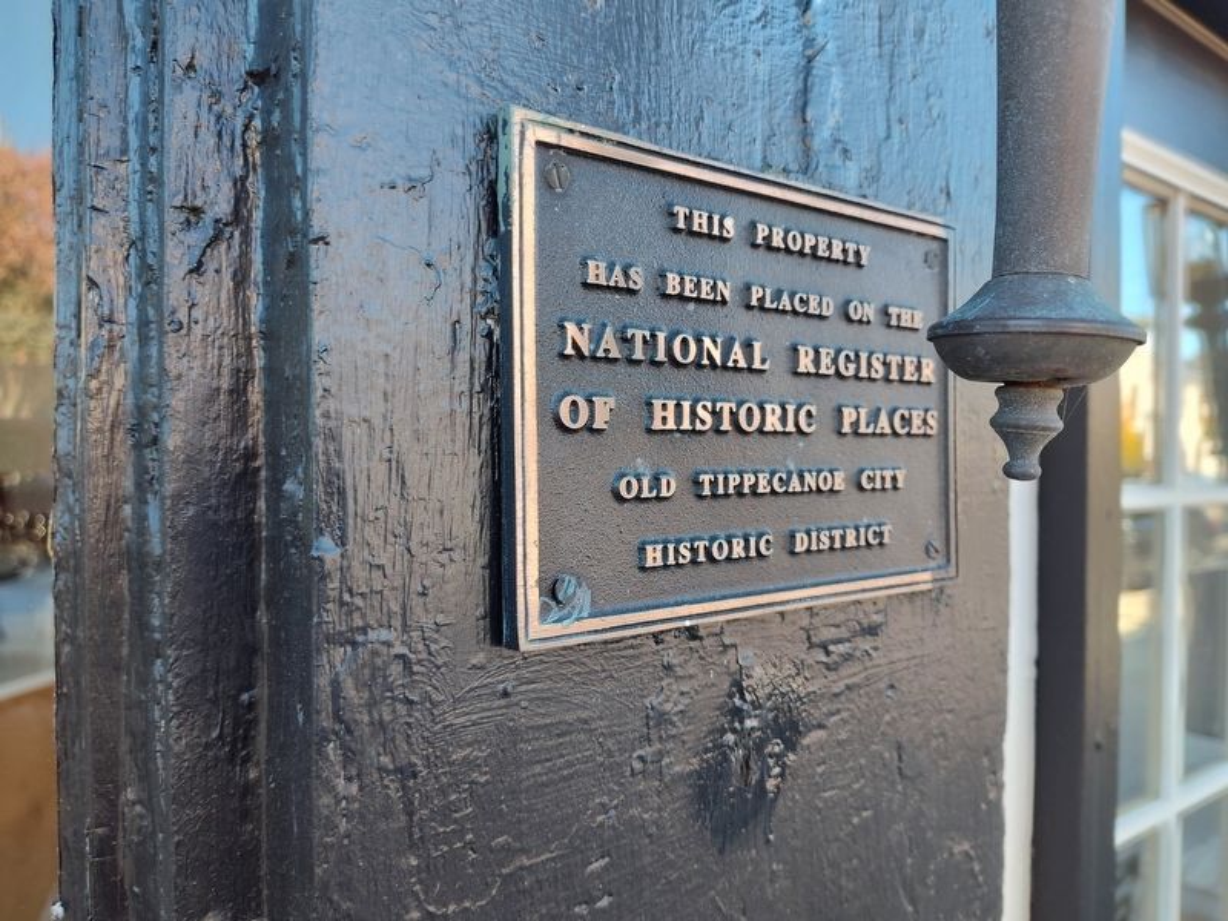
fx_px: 816
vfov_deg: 58.9
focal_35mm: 23
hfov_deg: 73.9
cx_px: 614
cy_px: 460
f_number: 1.8
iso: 138
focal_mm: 5.56
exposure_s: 1/120
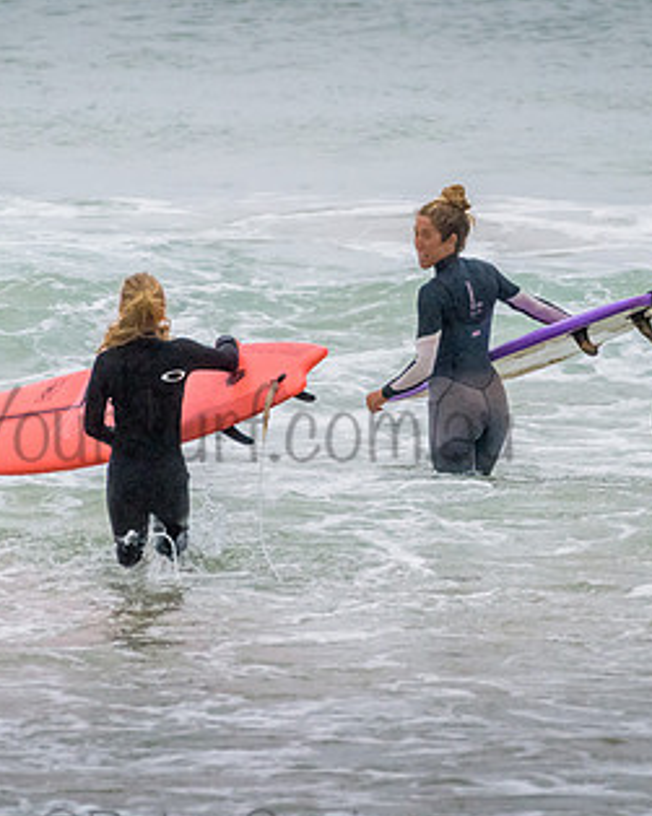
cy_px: 320
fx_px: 25701
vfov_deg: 1.8
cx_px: 410
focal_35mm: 1065
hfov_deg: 1.5
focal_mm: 500
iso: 1000
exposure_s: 1/1000
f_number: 5.6
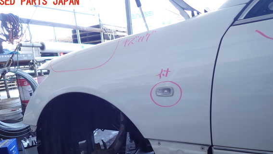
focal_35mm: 29
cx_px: 136
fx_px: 210
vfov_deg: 39.6
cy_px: 105
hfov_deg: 66.1
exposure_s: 1/125
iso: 100
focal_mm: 4.5
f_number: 2
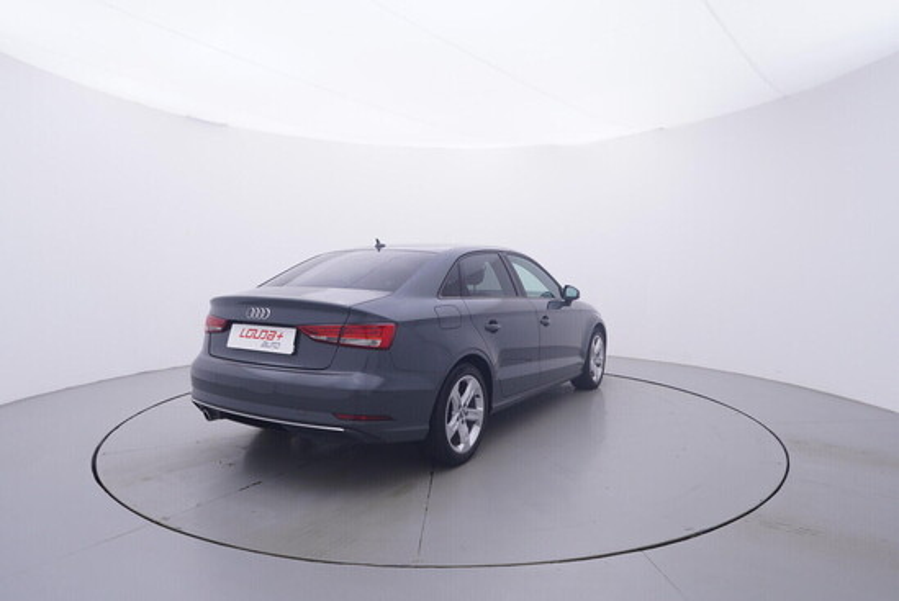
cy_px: 300
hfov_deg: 77.3
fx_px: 562
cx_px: 450
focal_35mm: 22
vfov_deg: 56.2
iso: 200
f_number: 5
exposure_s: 1/80
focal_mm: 15
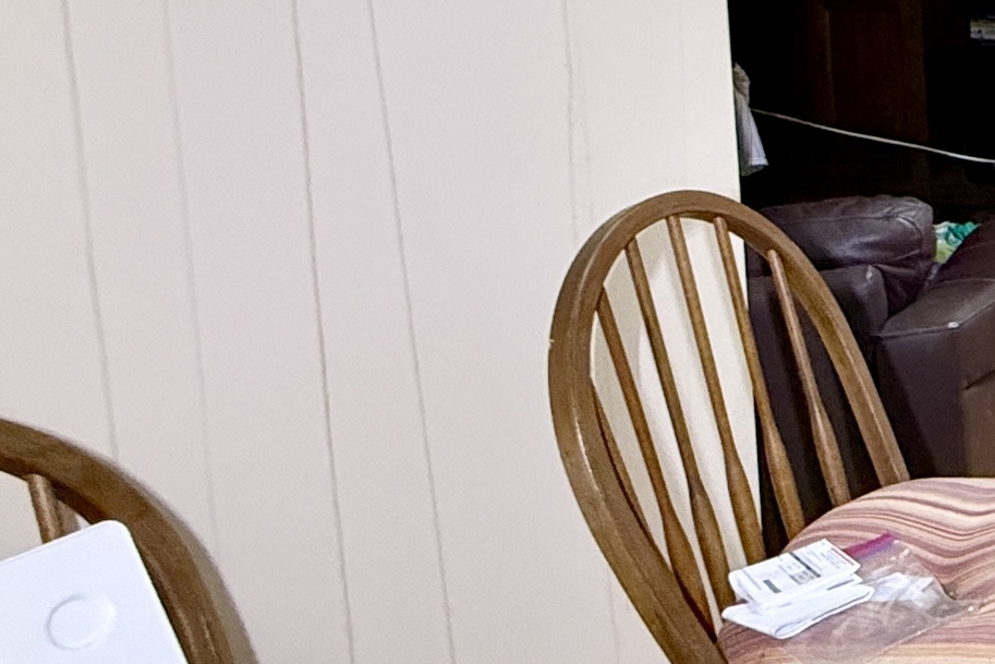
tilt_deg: -5.6
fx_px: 1354
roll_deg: +0.1
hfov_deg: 27.1
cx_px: 1521
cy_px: -28
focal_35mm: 49
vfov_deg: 25.9
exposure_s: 1/60
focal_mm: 2.22
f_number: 2.2
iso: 400
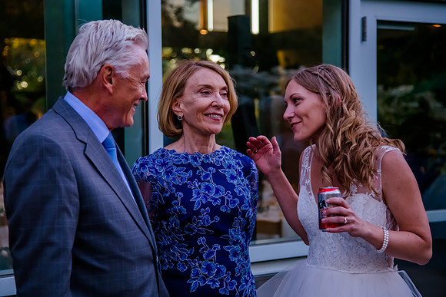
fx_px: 1055
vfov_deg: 16.0
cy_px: 137
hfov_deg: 23.9
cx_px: 202
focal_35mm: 85
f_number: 4
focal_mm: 75
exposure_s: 1/640
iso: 3200
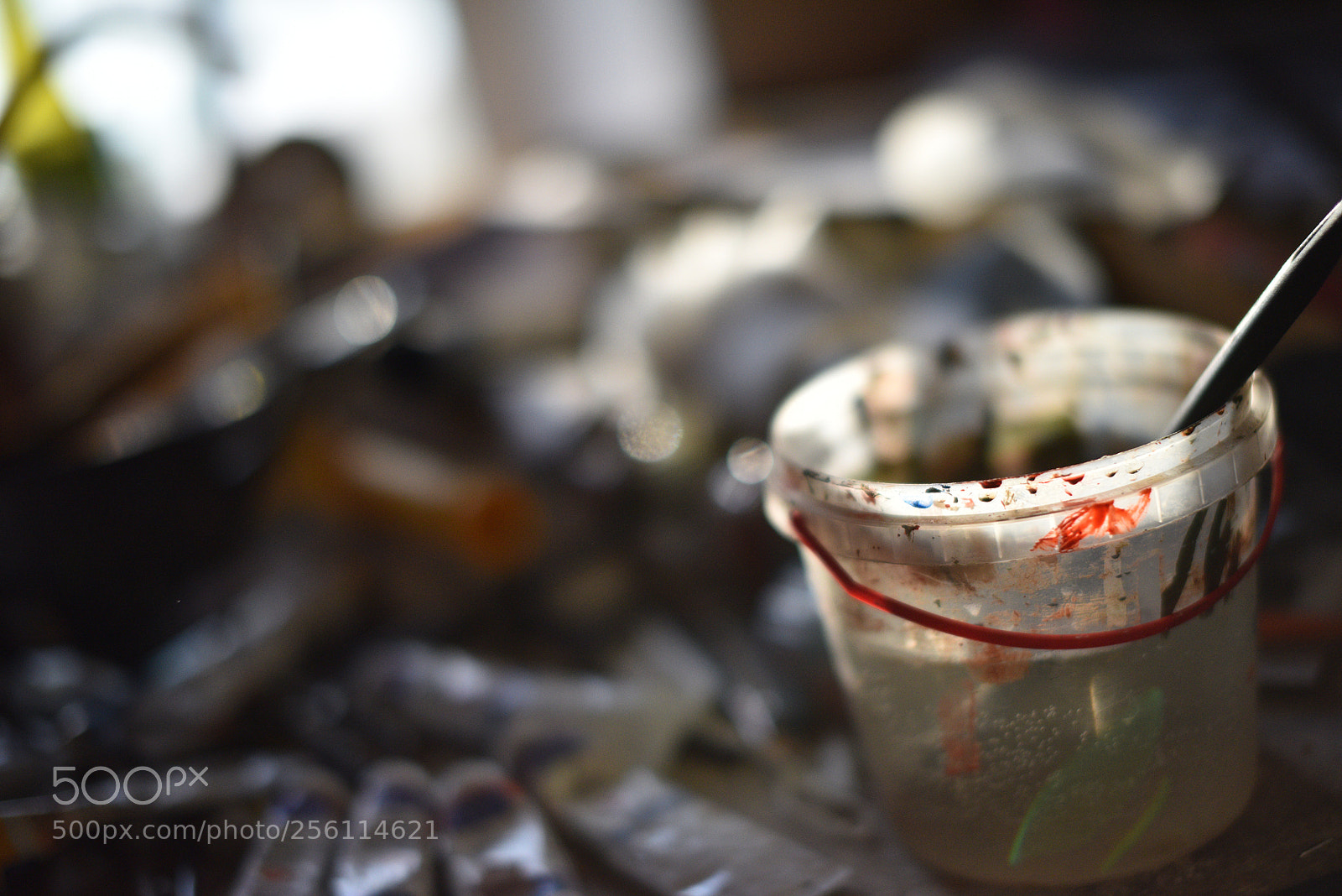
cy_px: 448
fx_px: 1864
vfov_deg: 27.0
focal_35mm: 50
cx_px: 671
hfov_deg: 39.6
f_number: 1.4
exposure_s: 1/8000
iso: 1000
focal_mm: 50
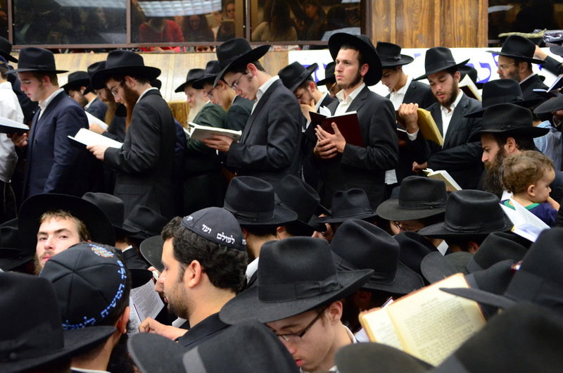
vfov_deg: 39.8
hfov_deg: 57.3
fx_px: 515
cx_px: 282
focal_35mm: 33
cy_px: 186
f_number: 3.5
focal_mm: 22
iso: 2000
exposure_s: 1/80
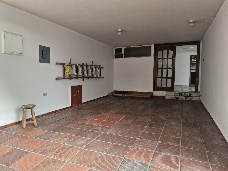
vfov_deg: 58.9
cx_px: 114
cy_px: 86
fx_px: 151
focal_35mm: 23
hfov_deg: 73.9
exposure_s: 1/120
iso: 160
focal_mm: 5.54
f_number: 1.8
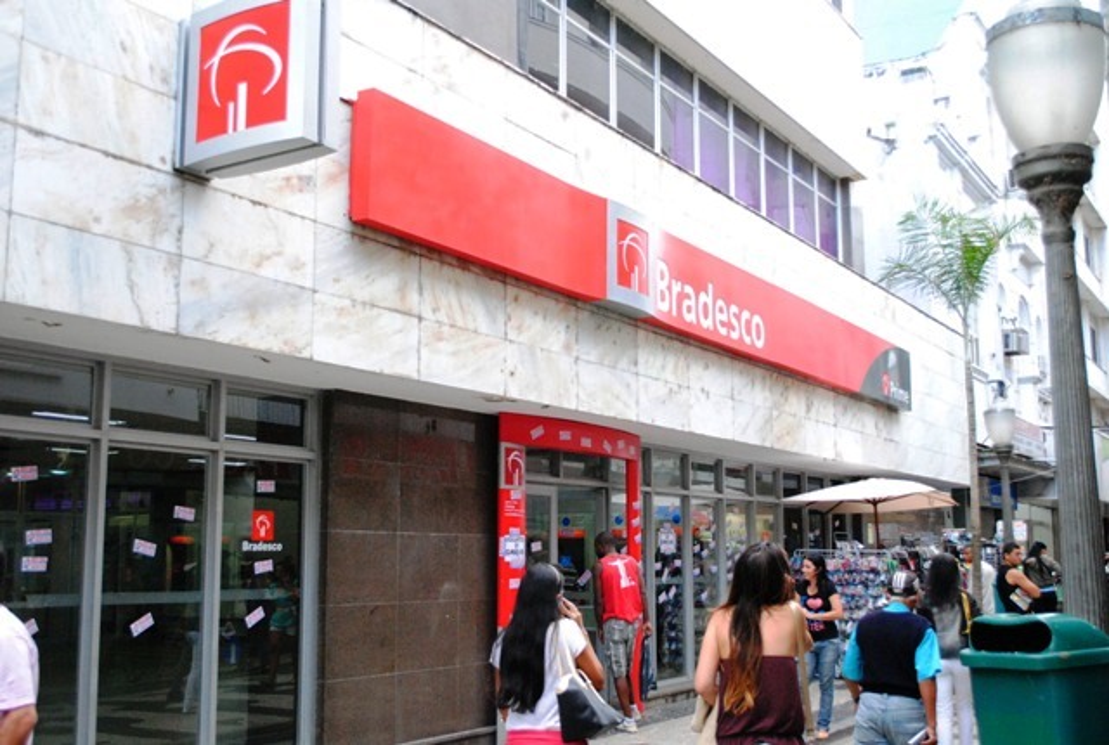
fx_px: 1204
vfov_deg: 34.4
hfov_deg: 49.4
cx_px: 554
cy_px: 372
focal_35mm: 39
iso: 1600
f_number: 4.2
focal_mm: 26
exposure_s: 1/160
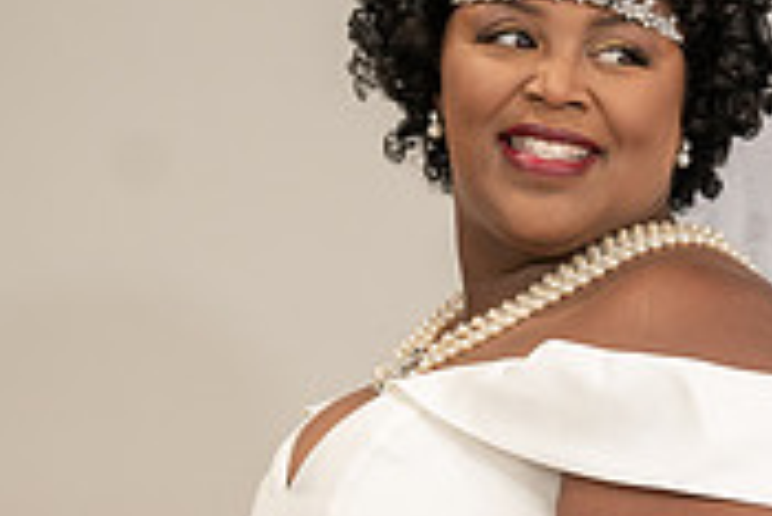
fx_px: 3455
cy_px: 462
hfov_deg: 12.5
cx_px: 826
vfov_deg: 8.5
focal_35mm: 161
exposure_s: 1/200
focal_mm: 45
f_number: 4
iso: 1600
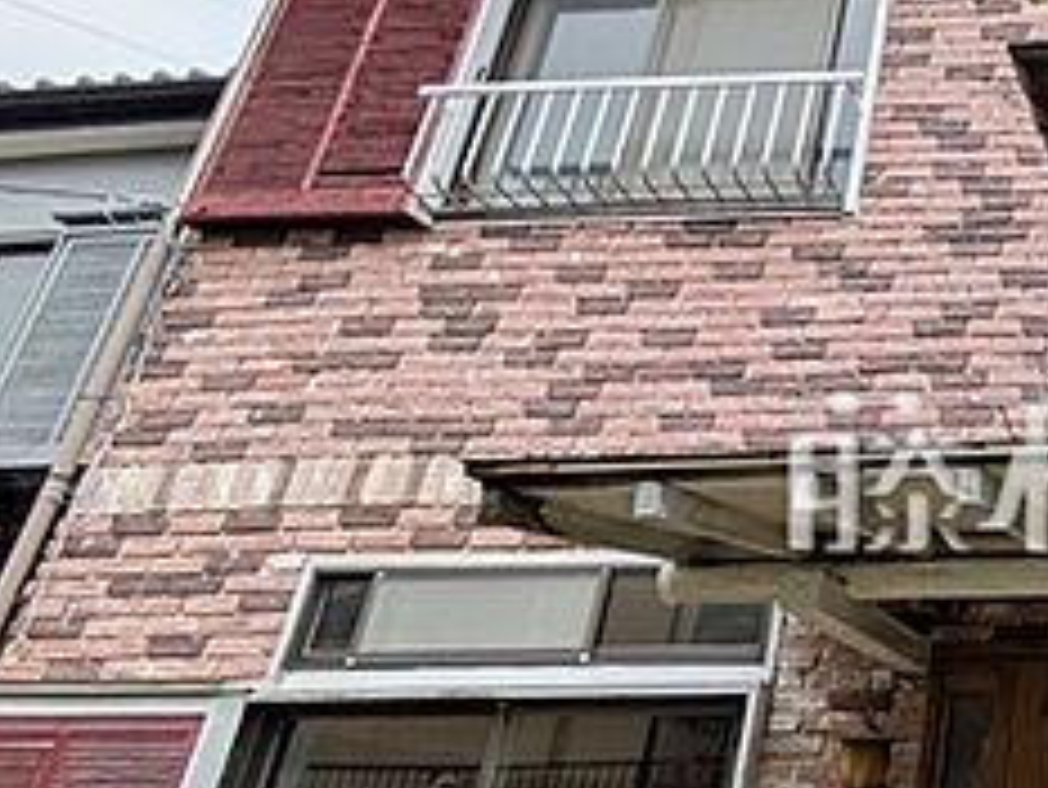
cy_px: 468
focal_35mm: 36
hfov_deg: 38.1
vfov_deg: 39.5
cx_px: 1259
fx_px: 1090
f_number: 2.2
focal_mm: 1.83
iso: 50
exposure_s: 1/2188
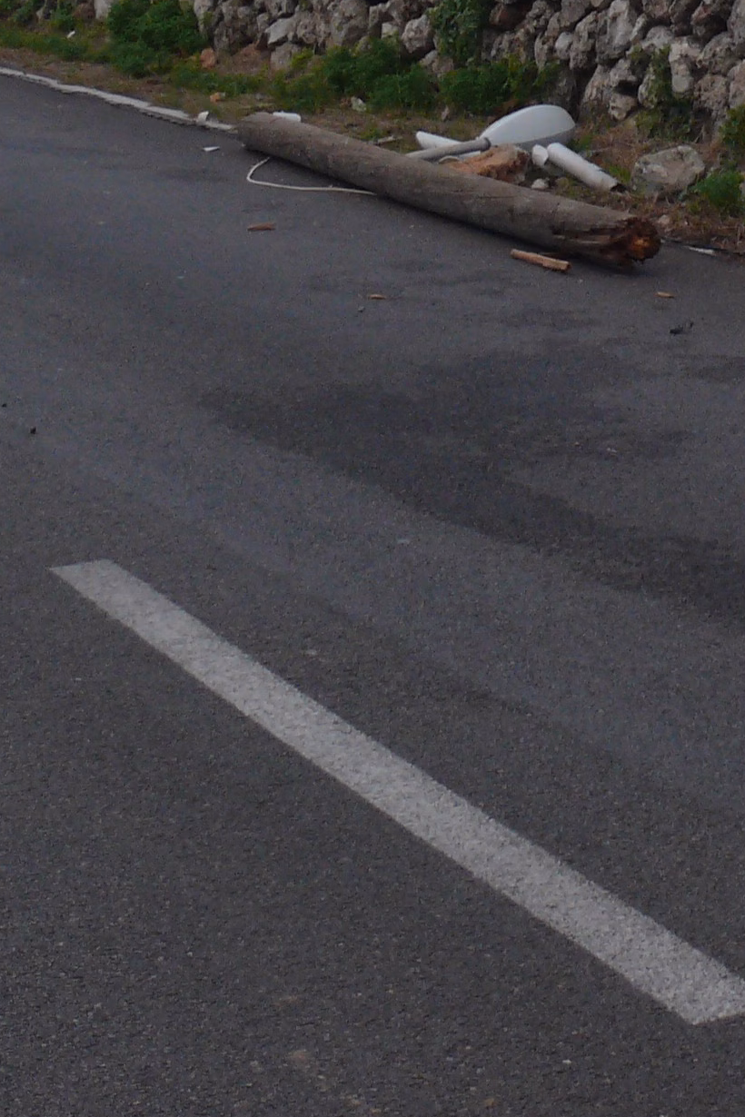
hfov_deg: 12.5
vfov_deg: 18.2
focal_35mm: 108
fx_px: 3352
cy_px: -112
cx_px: 770
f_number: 2.8
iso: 100
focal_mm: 7.4
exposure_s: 1/125
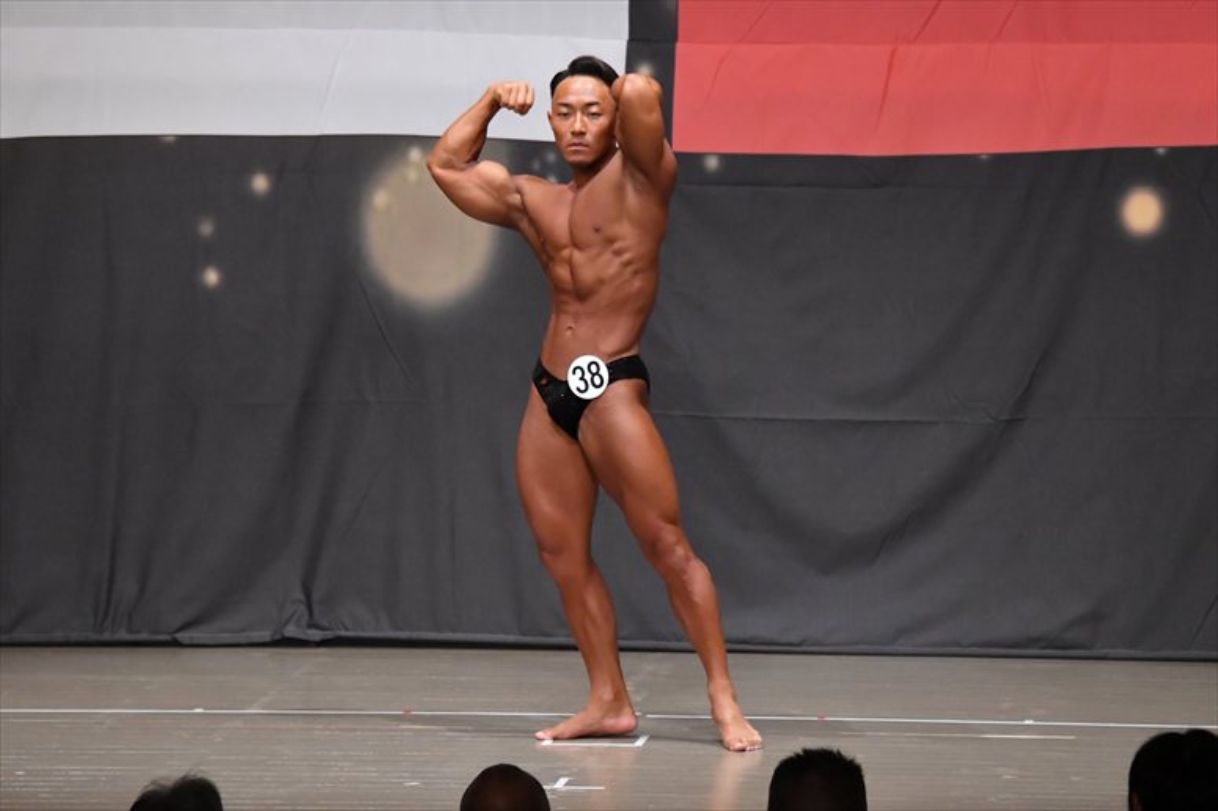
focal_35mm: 225
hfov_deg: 9.2
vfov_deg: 6.1
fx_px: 7609
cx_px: 609
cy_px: 406
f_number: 5.6
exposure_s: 1/400
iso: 6400
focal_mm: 150
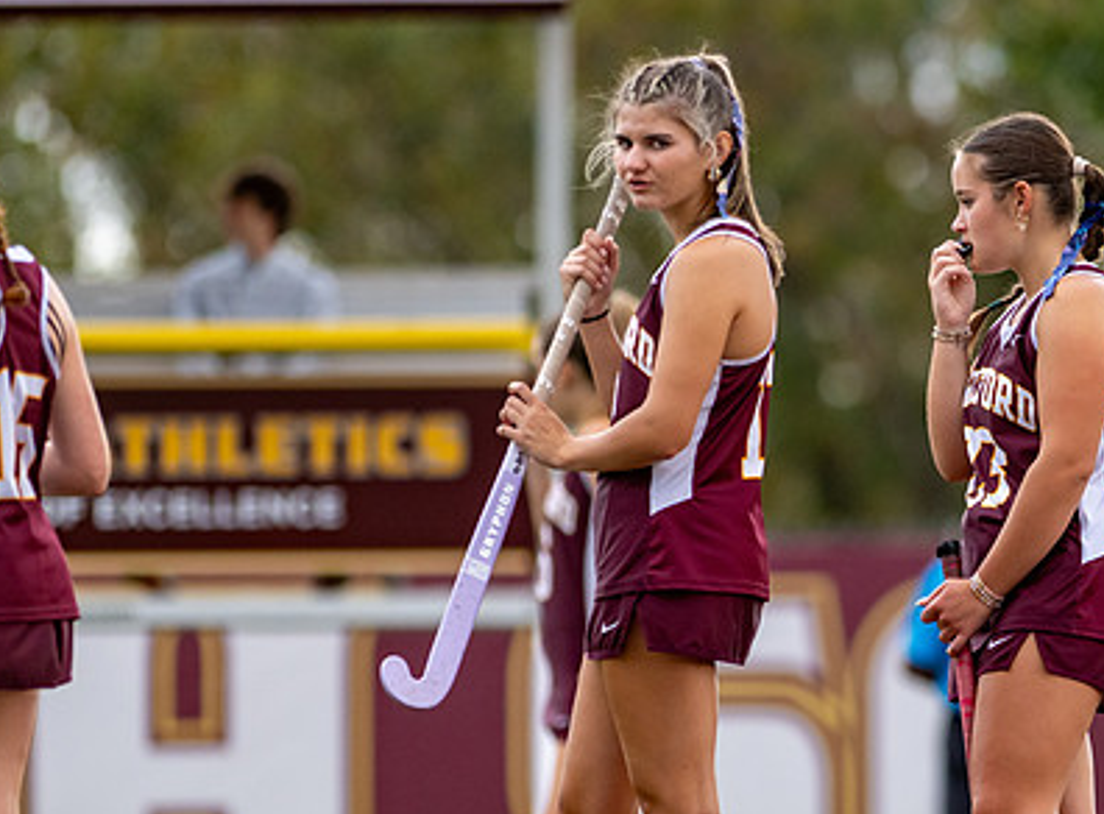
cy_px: 568
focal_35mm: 659
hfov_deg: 3.0
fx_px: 20891
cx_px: 996
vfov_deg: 2.2
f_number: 2.8
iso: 900
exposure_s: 1/800
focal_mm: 300
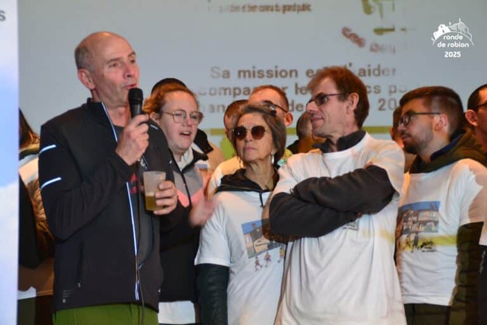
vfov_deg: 13.8
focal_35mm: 99
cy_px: 162
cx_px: 244
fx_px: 1339
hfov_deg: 20.6
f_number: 5.3
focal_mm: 66
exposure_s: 1/50
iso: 800
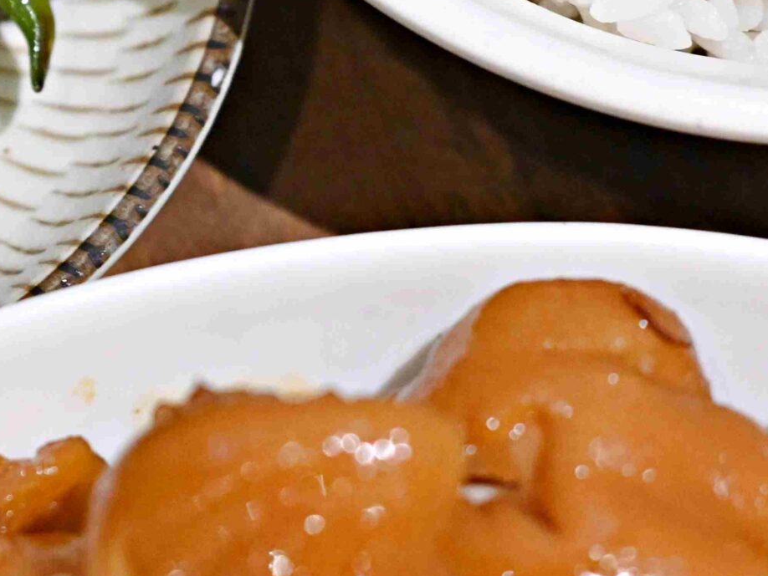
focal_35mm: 201
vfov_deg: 7.4
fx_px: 4461
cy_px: -43
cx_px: -277
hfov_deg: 9.6
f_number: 3.2
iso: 4000
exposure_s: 1/200
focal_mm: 50
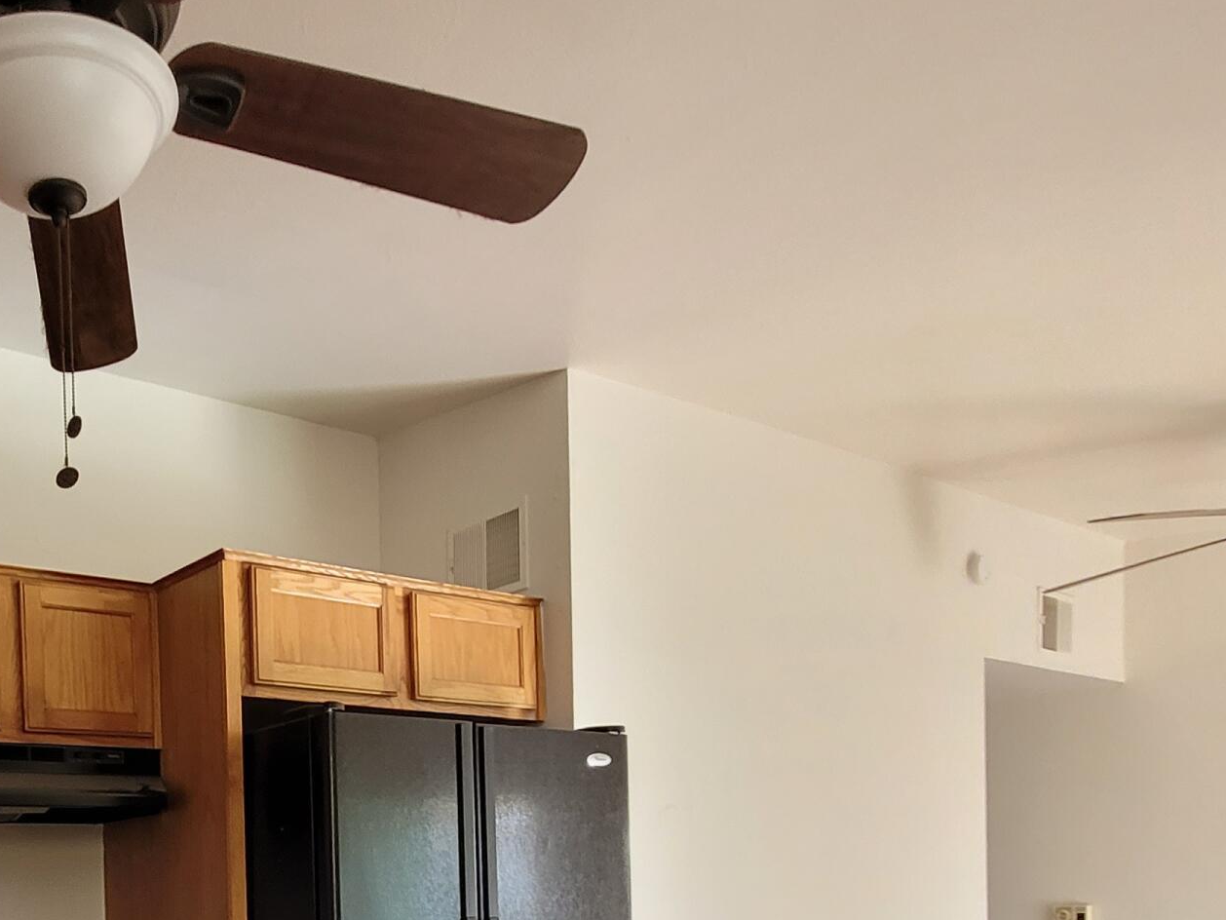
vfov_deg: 38.9
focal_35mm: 31
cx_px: 186
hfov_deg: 53.1
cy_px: 966
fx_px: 1098
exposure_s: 1/60
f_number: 2.2
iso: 125
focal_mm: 1.74
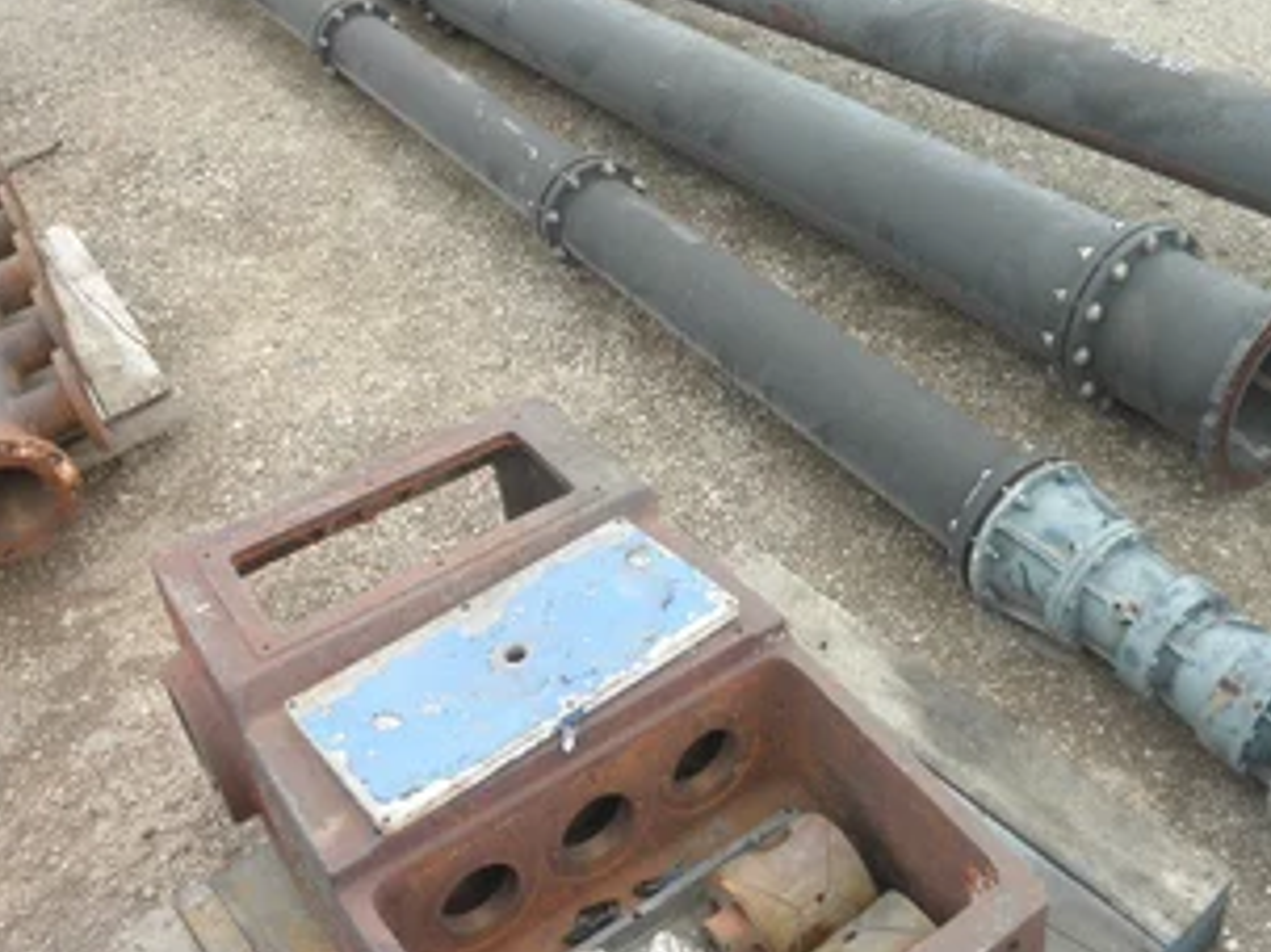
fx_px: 1358
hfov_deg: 50.0
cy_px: 382
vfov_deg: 38.5
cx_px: 726
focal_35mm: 37
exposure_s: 1/160
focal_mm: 5
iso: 64
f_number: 3
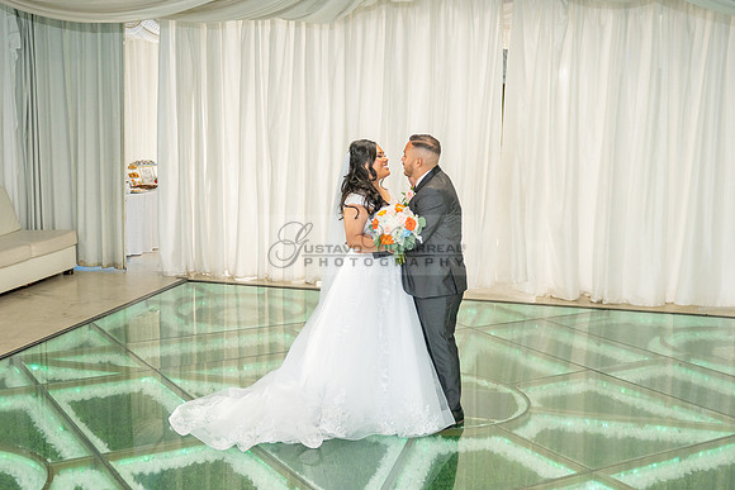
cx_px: 336
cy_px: 273
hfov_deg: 43.0
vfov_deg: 29.4
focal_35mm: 46
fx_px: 933
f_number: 3.2
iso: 800
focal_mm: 28
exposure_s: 1/160
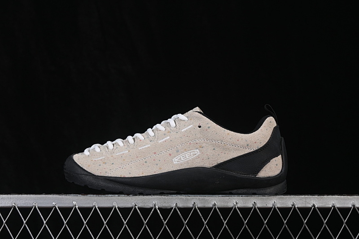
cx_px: 180
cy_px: 120
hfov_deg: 27.0
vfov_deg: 18.2
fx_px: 748
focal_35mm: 75
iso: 160
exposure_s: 1/80
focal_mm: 50
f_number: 8
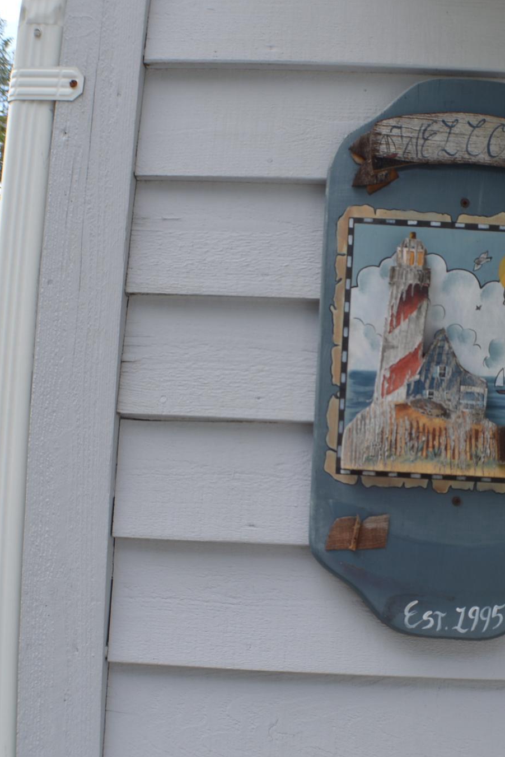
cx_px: 347
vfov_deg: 33.9
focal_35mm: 59
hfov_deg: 22.9
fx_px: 1241
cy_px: 378
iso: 100
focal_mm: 26
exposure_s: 1/125
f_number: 5.6
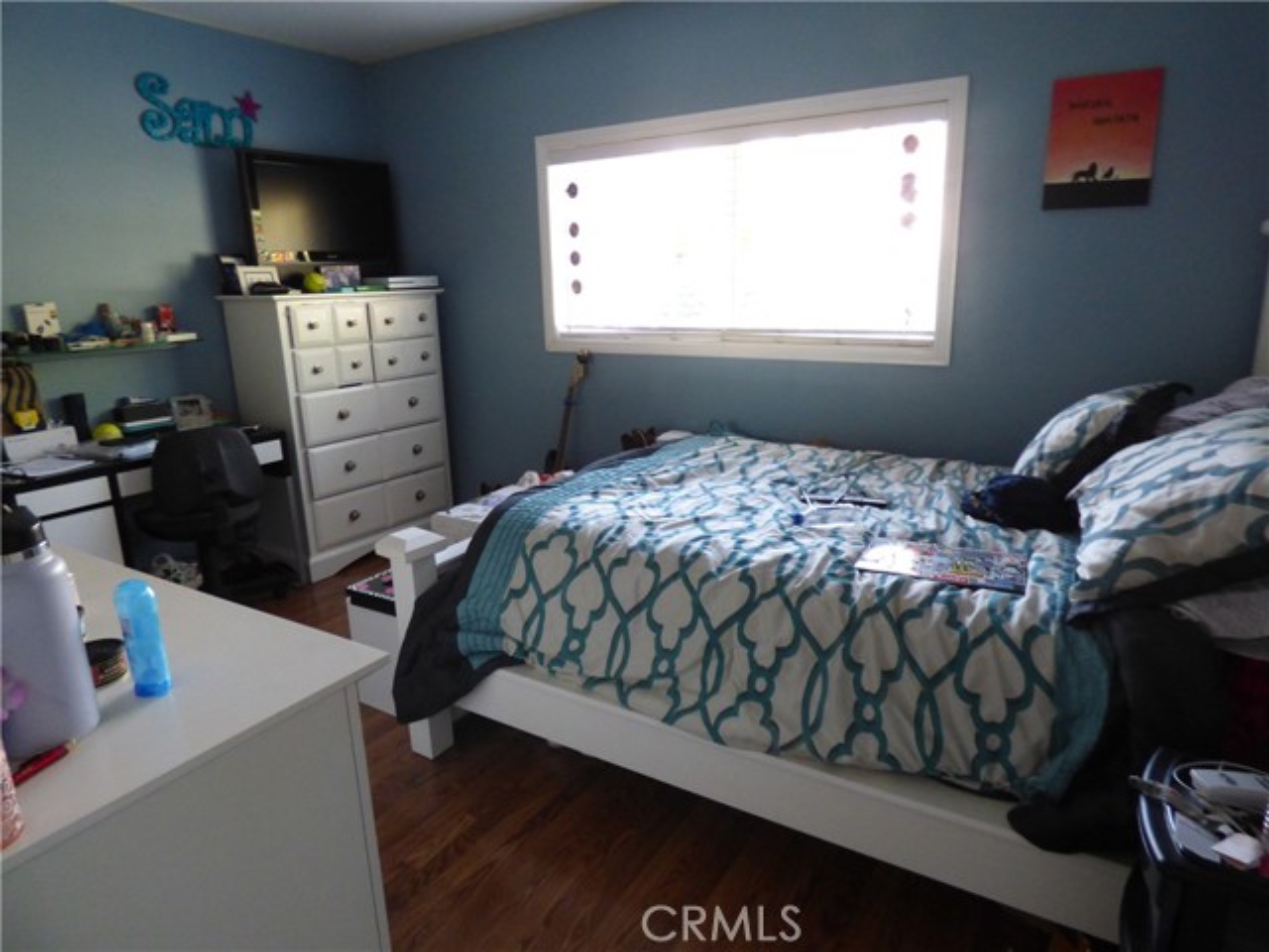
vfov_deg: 66.0
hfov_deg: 81.7
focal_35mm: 20
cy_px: 476
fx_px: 733
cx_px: 634
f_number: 2.8
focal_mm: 3.58
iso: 400
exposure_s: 1/25
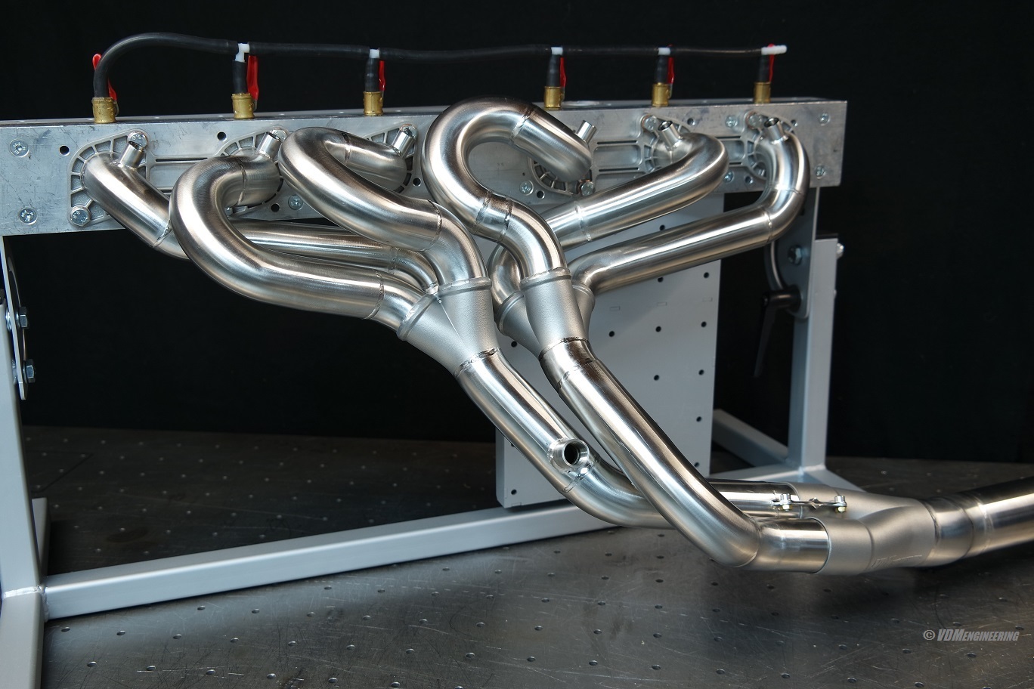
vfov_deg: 35.1
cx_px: 517
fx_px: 1091
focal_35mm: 38
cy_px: 344
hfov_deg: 50.7
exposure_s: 1/8
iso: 100
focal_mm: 25
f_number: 4.5
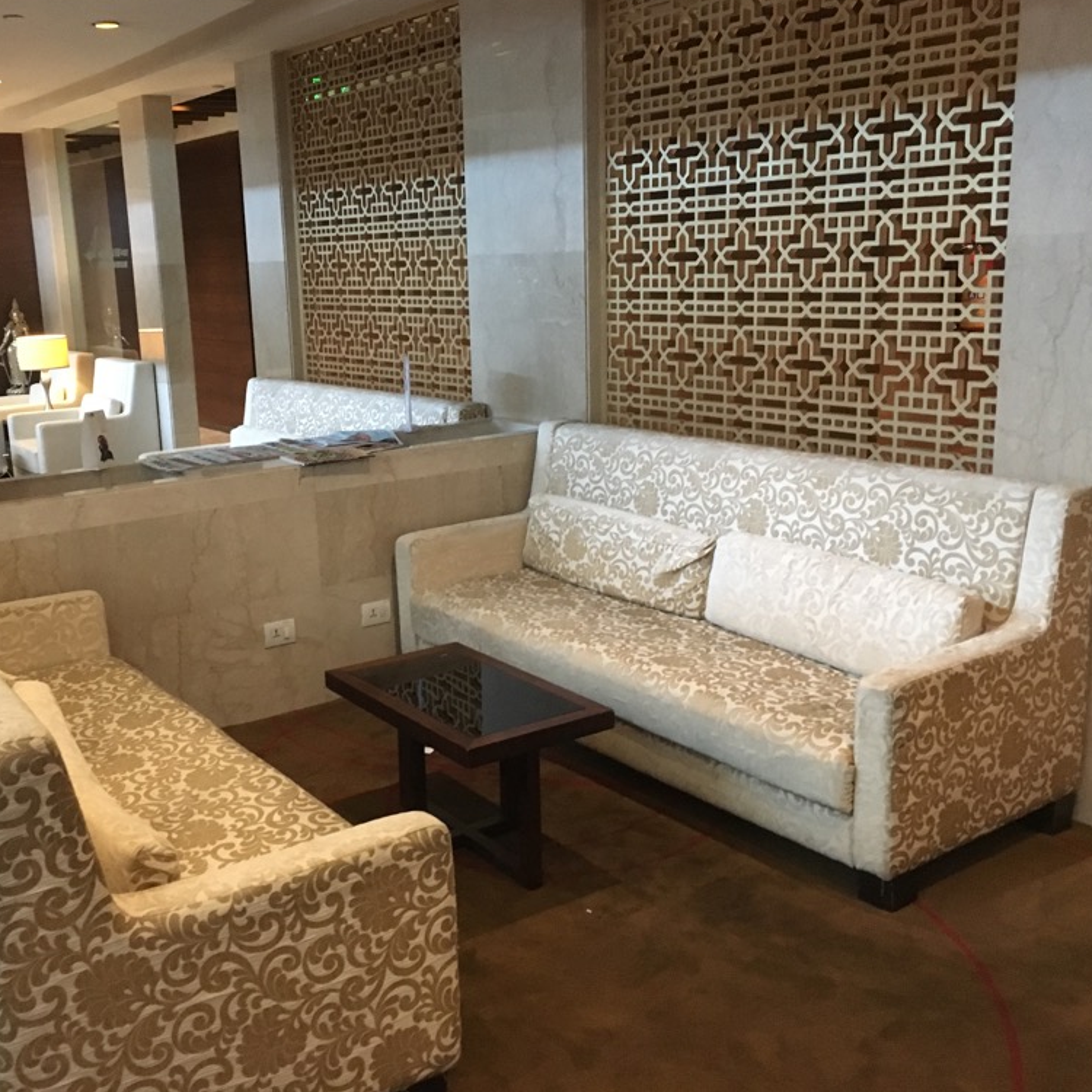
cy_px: 537
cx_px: 434
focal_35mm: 35
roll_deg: +3.0
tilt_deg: -13.0
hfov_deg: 46.9
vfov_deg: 47.2
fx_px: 1249
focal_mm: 4.15
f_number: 2.2
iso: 250
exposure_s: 1/17
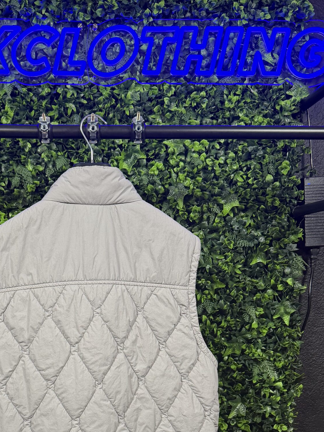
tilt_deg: -5.5
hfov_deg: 34.5
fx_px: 512
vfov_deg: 44.2
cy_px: 325
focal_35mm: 41
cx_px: 89
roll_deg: +0.1
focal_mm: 6.76
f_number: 1.78
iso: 200
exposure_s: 1/63
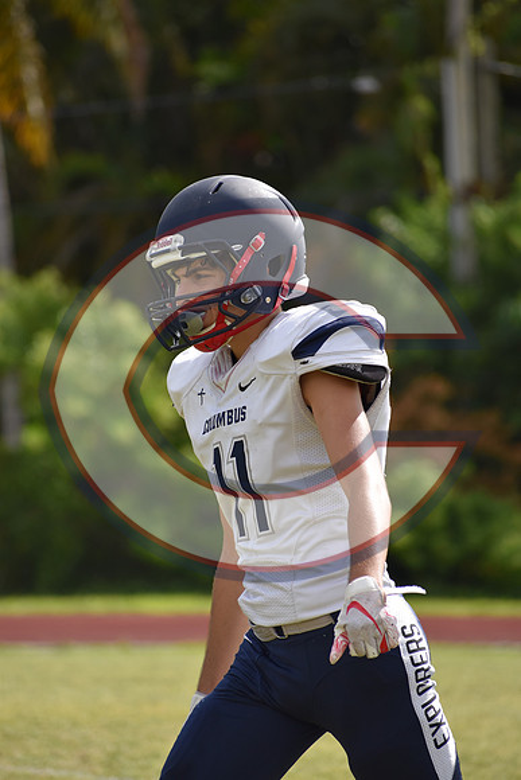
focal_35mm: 360
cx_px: 260
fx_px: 7810
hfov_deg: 3.8
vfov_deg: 5.7
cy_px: 390
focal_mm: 240
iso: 400
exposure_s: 1/1600
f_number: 6.3
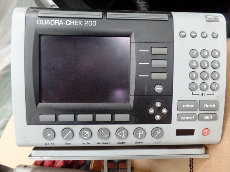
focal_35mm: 23
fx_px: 153
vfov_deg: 58.9
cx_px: 115
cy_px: 86
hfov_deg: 73.9
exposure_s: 1/30
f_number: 2.8
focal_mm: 4.1
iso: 100
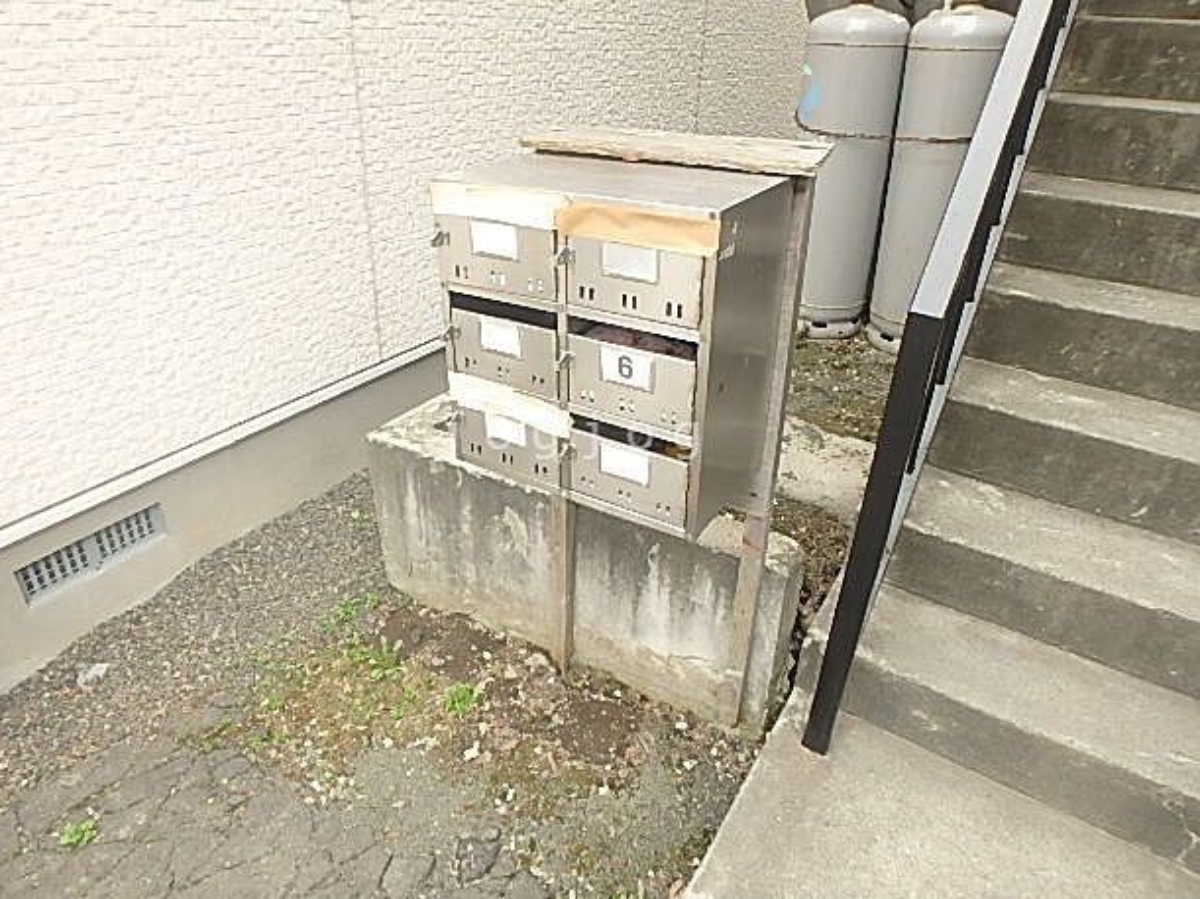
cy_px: 436
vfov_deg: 61.1
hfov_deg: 76.4
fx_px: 763
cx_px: 575
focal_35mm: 22
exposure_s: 1/100
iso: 125
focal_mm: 3.7
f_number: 3.5
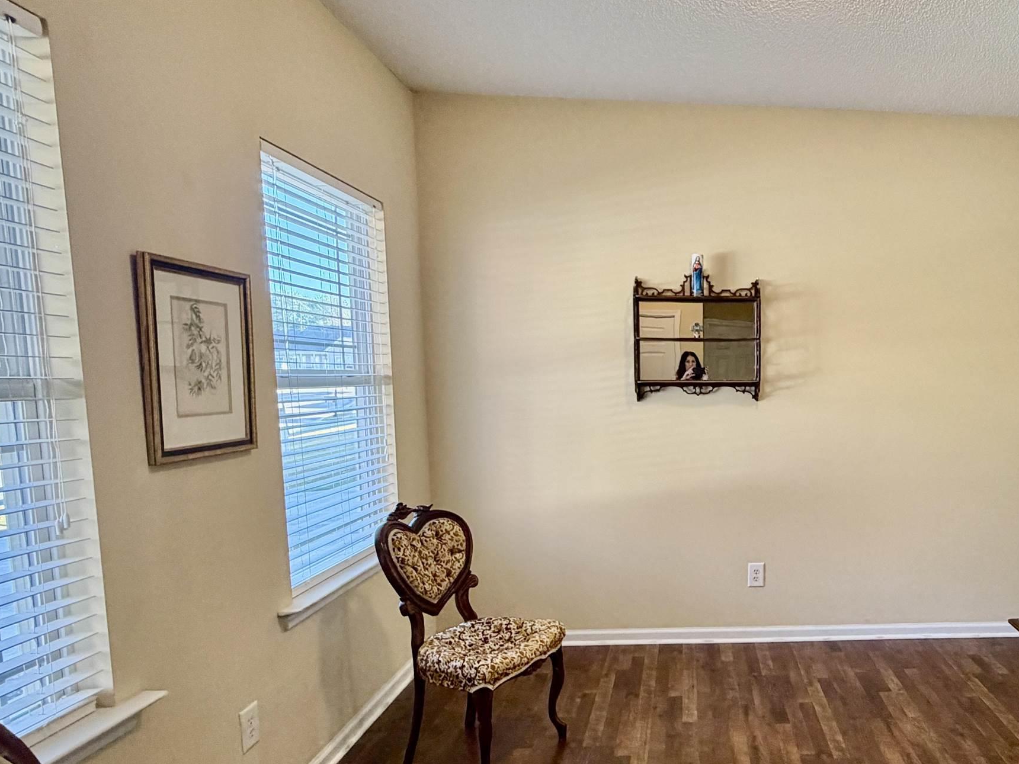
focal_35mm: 25
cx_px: 761
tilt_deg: -6.4
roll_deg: +0.3
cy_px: 452
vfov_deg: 54.5
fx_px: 736
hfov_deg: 65.3
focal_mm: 2.22
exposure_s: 1/60
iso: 200
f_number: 2.2
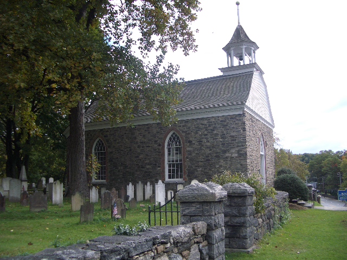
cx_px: 174
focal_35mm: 35
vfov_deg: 40.7
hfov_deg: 52.6
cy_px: 130
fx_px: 351
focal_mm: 5.8
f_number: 2.6
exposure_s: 1/500
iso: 50
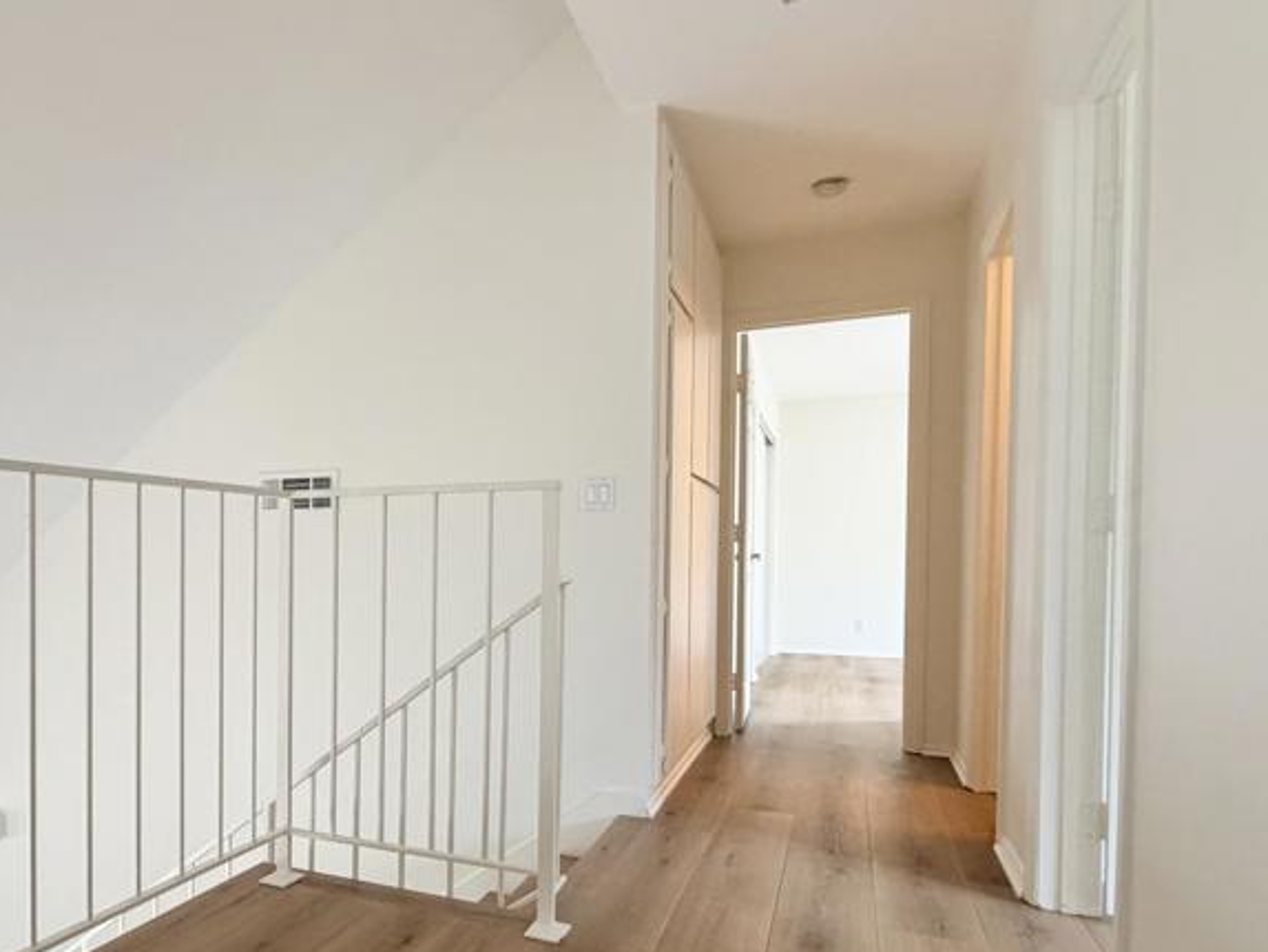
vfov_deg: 54.4
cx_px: 383
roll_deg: +0.5
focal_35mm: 25
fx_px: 916
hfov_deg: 66.7
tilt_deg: -1.9
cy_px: 584
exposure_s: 1/60
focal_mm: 2.22
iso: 320
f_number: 2.2
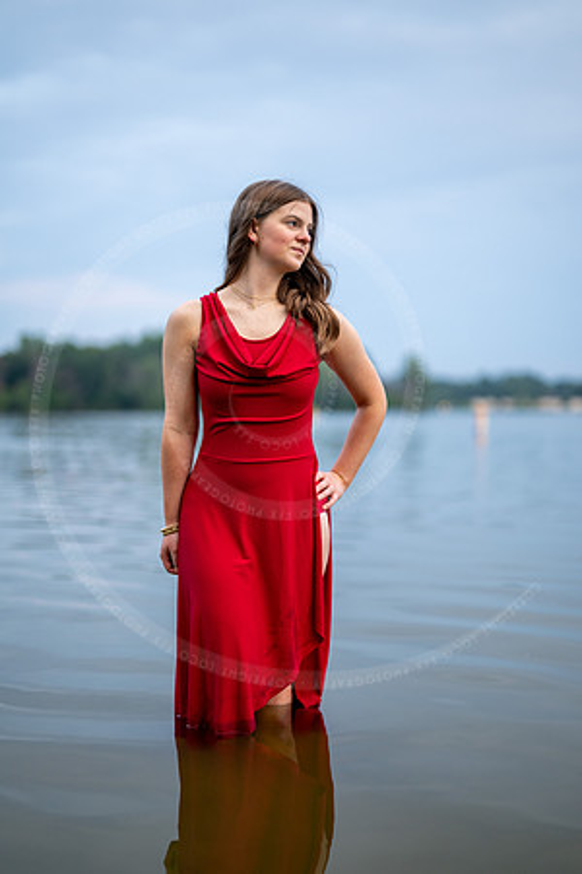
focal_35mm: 50
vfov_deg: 39.6
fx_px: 1212
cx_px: 291
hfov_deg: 27.0
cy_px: 437
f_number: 1.2
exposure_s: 1/640
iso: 320
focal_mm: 50
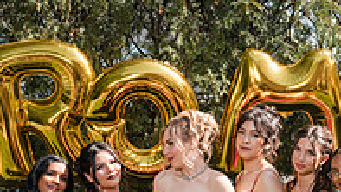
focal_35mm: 98
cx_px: 206
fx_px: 886
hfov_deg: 21.7
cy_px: 199
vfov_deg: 12.2
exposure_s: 1/250
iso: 100
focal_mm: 41
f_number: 5
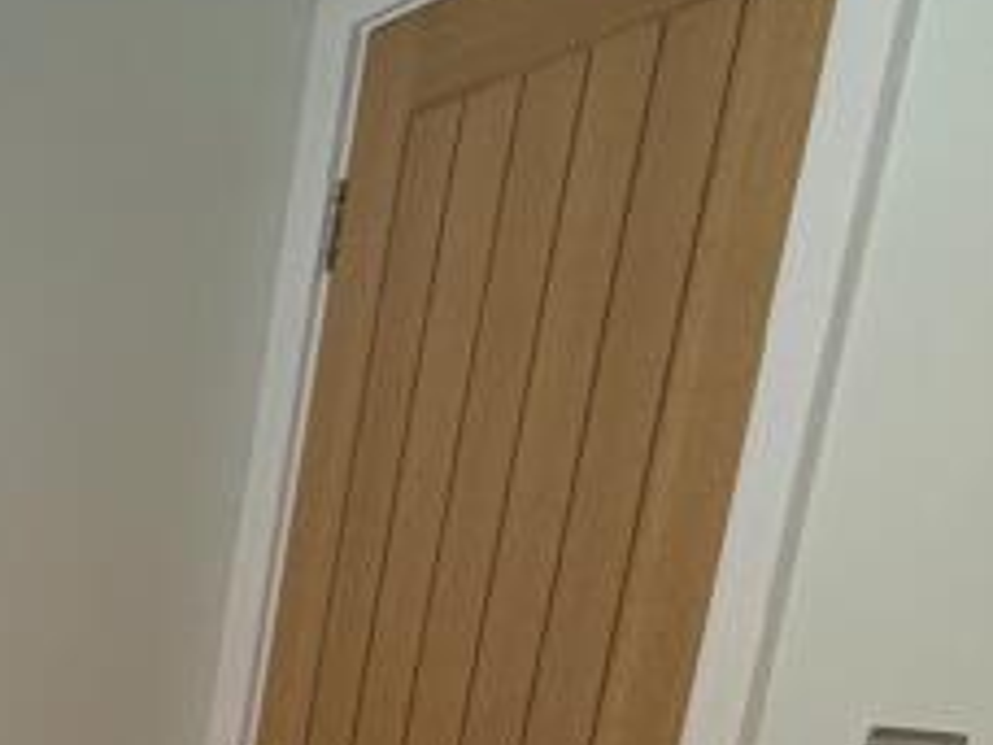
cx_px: -1002
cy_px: 1050
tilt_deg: -15.0
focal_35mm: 63
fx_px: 1807
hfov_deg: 18.8
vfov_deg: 20.6
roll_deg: +1.8
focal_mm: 2.22
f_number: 2.2
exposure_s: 1/100
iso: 100
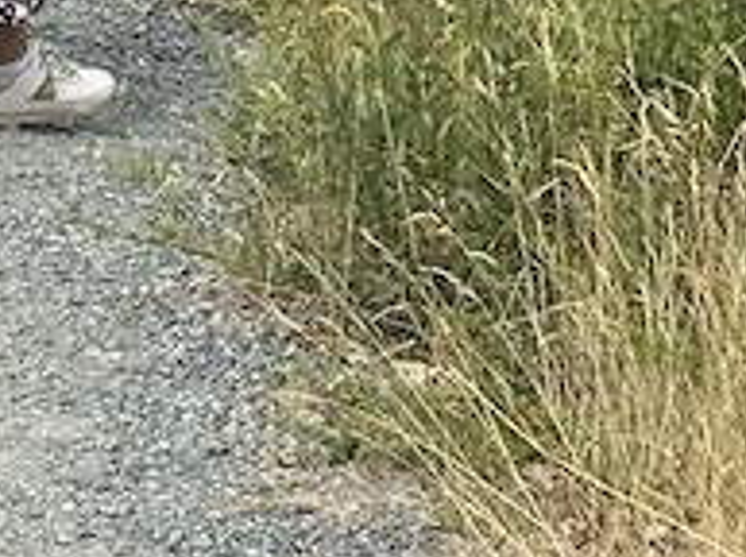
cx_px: 15
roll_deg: +1.2
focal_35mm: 319
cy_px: -511
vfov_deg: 4.6
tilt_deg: -12.3
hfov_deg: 6.2
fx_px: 6862
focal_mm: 6.86
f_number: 1.78
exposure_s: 1/2597
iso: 64
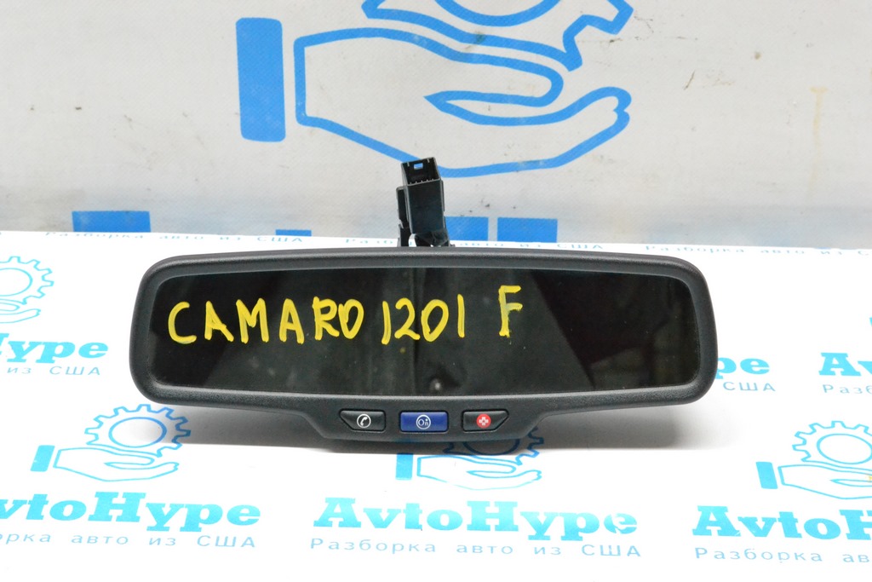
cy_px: 291
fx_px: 1998
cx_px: 436
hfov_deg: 24.6
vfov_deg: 16.6
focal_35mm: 82
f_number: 11
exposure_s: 1/100
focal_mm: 55
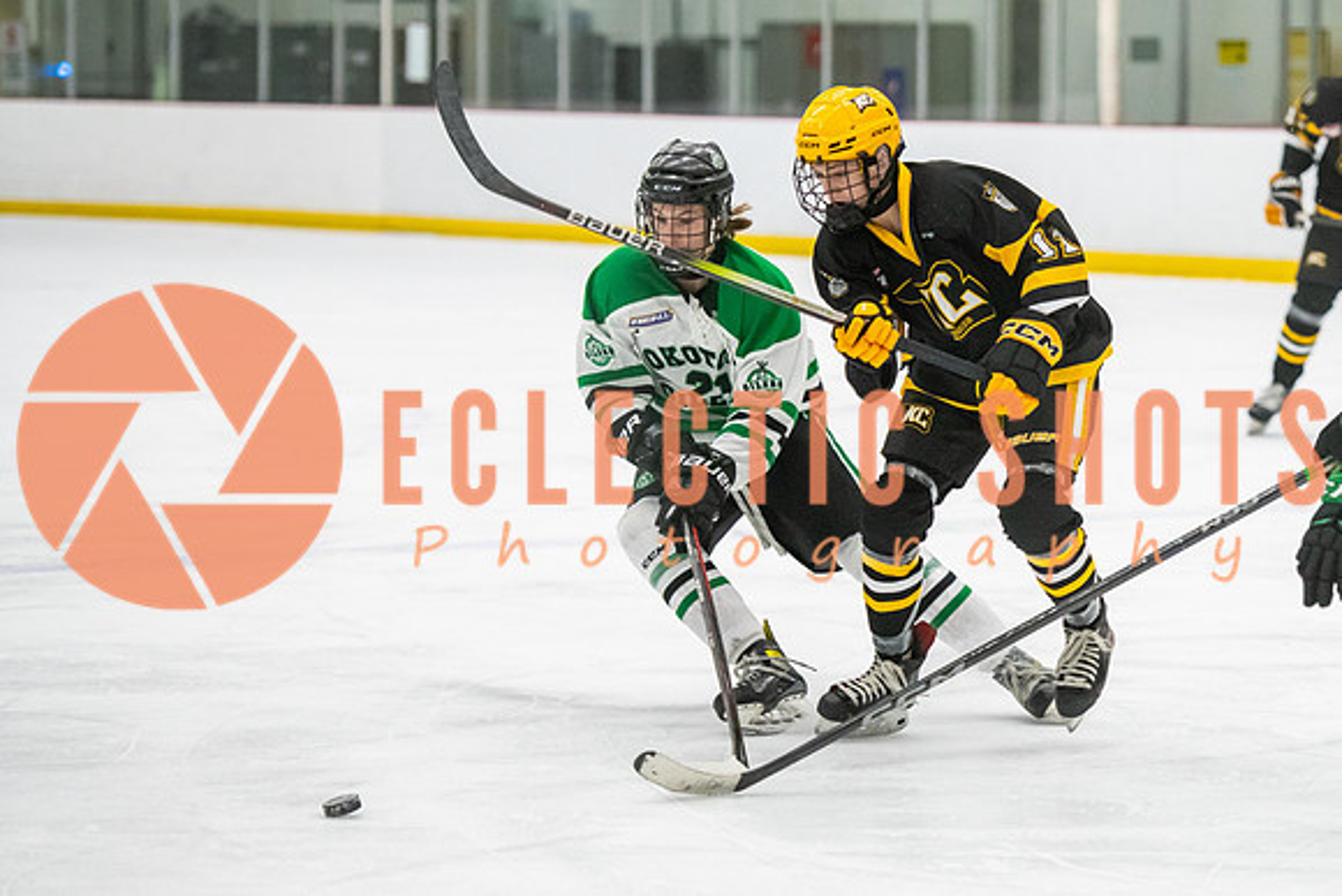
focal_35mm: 171
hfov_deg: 12.0
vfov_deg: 8.0
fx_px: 6383
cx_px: 1044
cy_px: 511
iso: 4000
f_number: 2.8
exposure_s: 1/800
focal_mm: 110
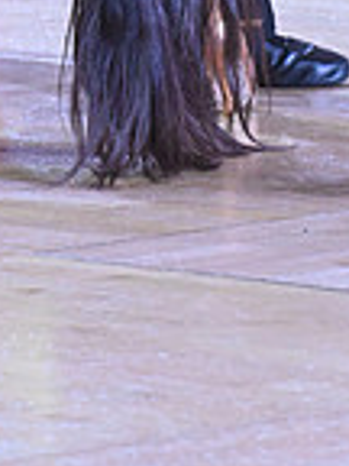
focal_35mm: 680
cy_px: -239
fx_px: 9141
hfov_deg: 2.2
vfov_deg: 2.9
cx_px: -69
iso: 4000
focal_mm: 175
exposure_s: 1/400
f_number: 8
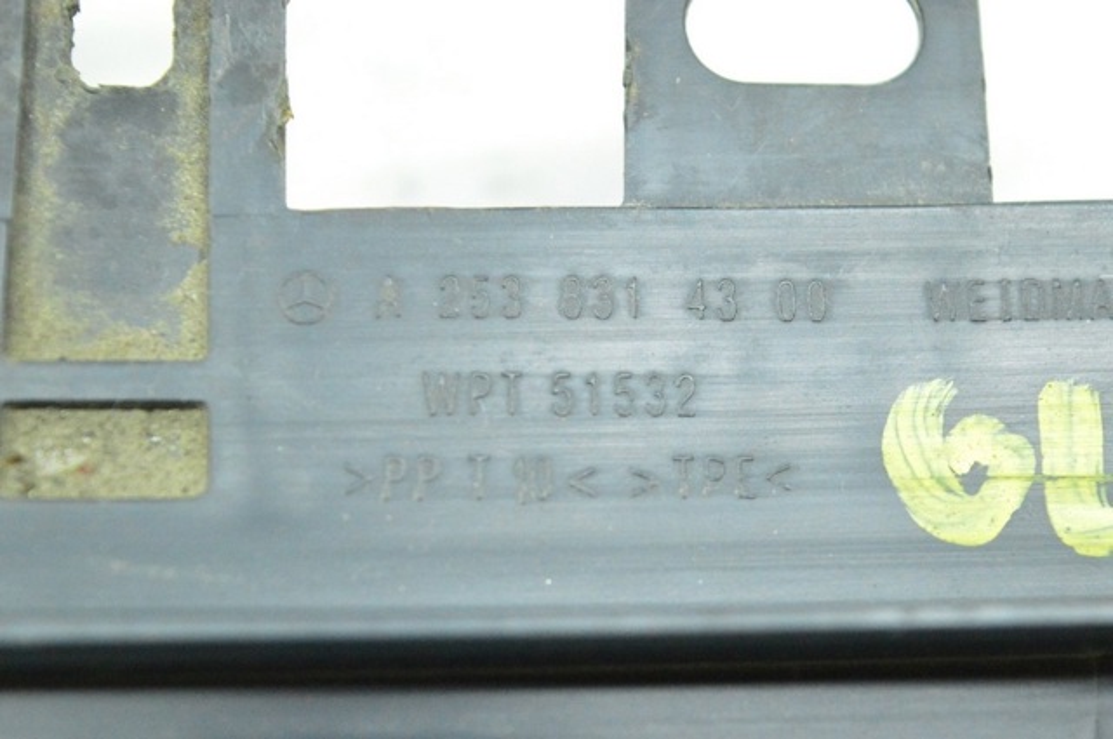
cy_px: 370
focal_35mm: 82
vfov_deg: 16.5
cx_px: 556
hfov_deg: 24.6
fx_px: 2547
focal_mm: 55
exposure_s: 1/125
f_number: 5.6
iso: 6400
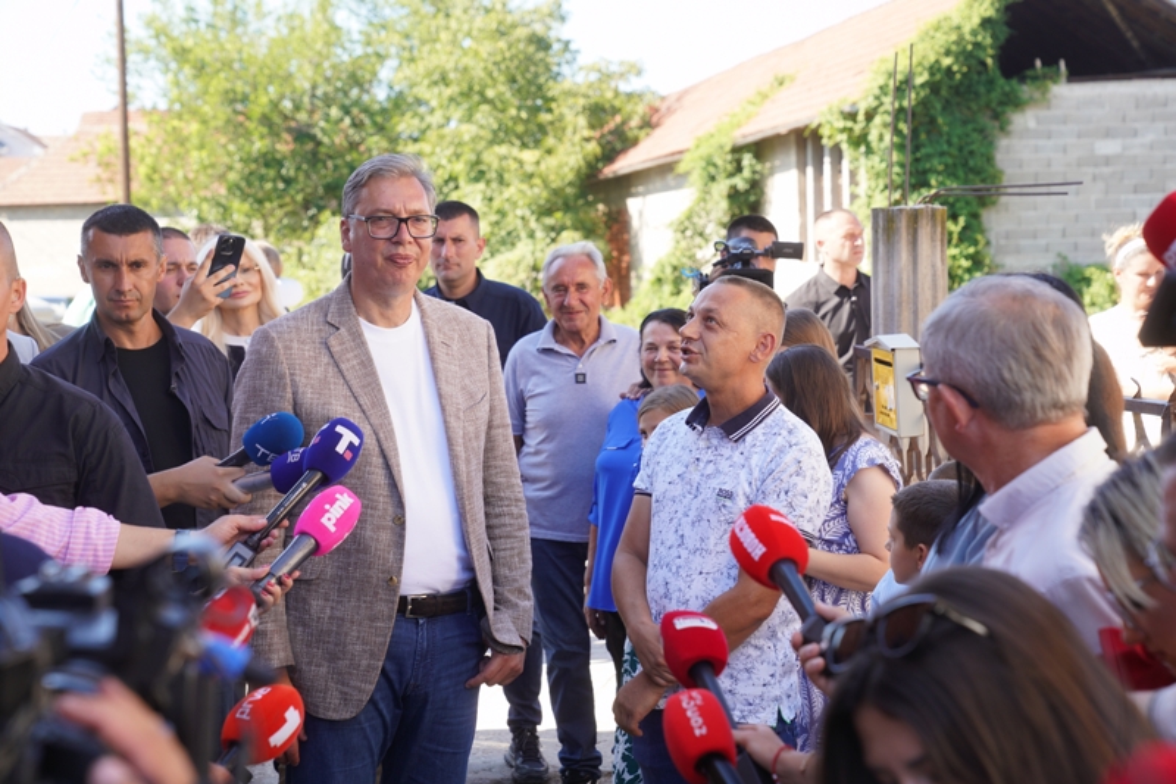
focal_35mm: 64
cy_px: 392
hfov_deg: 31.4
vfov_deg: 21.2
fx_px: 2090
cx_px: 588
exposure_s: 1/160
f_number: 5
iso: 160
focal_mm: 64
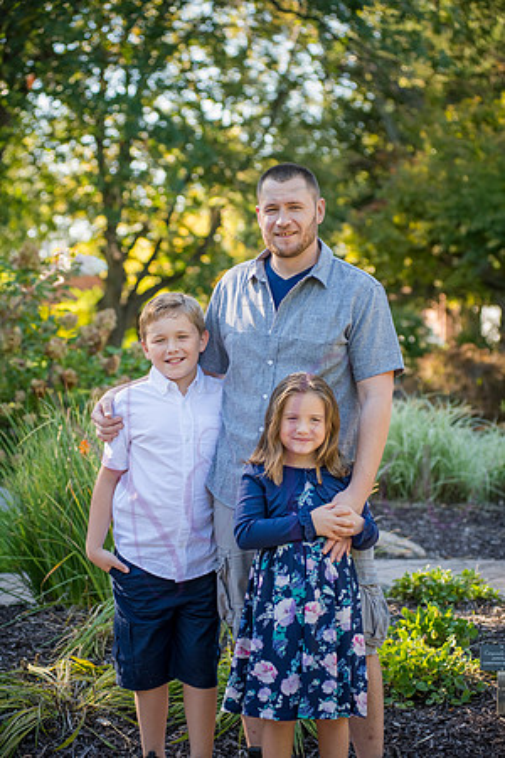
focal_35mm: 80
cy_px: 379
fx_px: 1683
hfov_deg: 17.1
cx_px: 252
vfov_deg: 25.4
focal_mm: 80
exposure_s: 1/400
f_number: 4
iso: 400
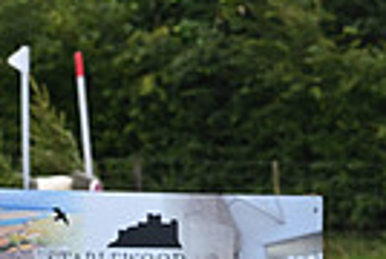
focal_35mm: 440
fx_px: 4728
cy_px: -16
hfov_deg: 4.6
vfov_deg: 3.1
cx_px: 723
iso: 360
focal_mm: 102
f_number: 4.5
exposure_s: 1/1250
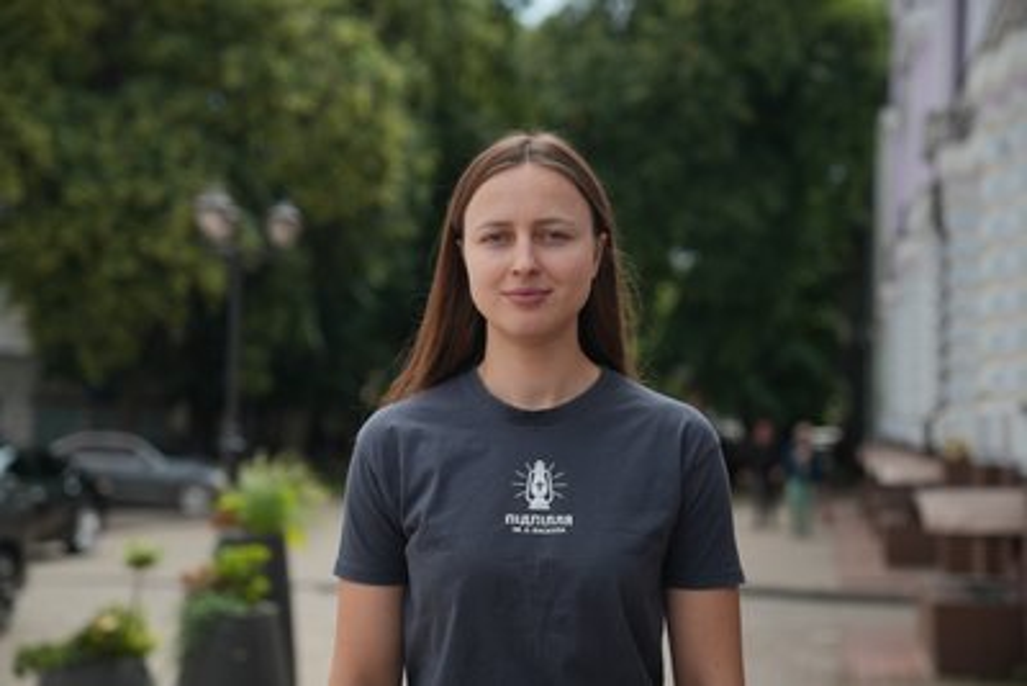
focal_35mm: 61
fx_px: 1741
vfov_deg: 22.3
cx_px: 514
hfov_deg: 32.9
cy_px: 343
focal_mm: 61
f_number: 2.8
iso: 200
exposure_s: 1/250
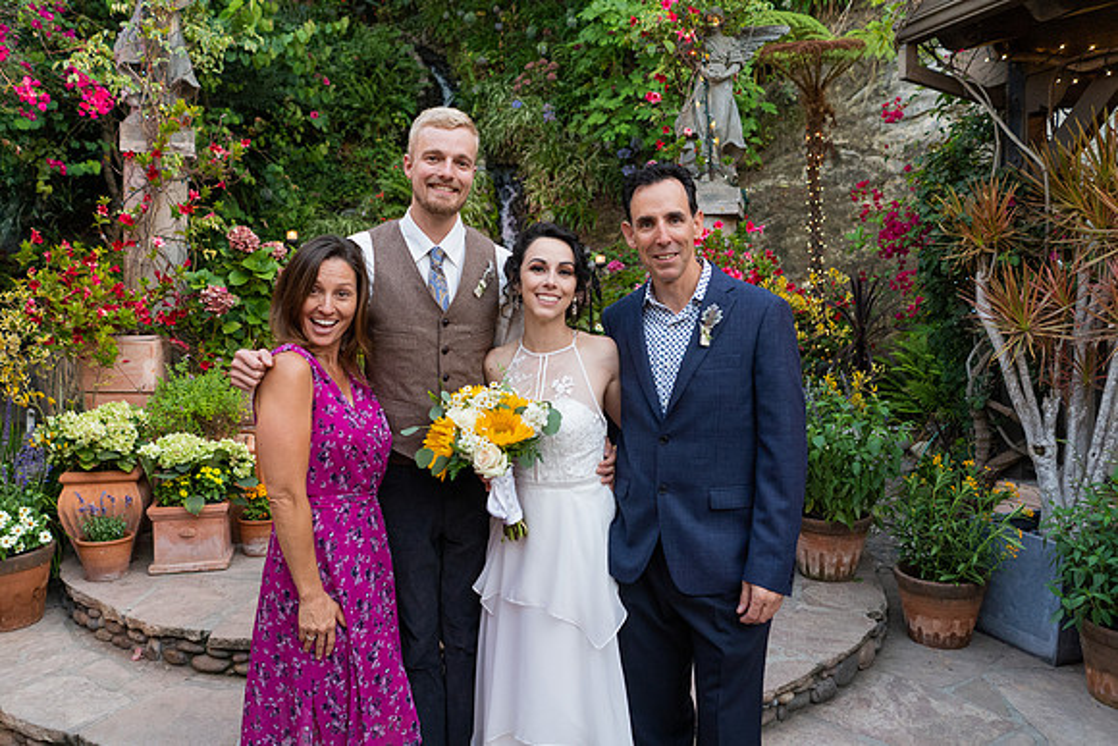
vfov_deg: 46.4
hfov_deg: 65.5
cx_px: 559
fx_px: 870
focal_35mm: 28
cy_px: 373
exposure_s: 1/200
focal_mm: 28
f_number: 3.2
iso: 500
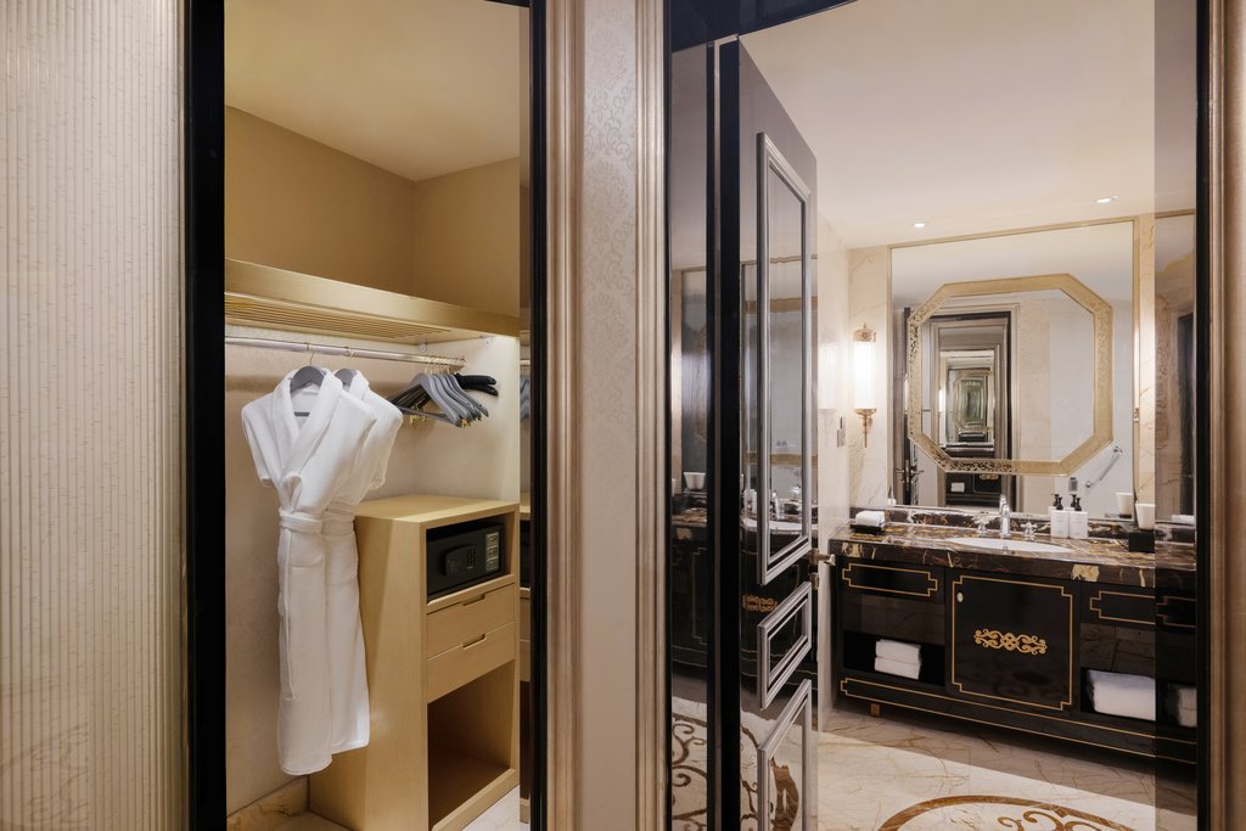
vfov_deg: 66.0
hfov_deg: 88.4
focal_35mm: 18
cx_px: 623
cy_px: 416
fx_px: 640
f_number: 8
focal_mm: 18.5
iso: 500
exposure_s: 1/5
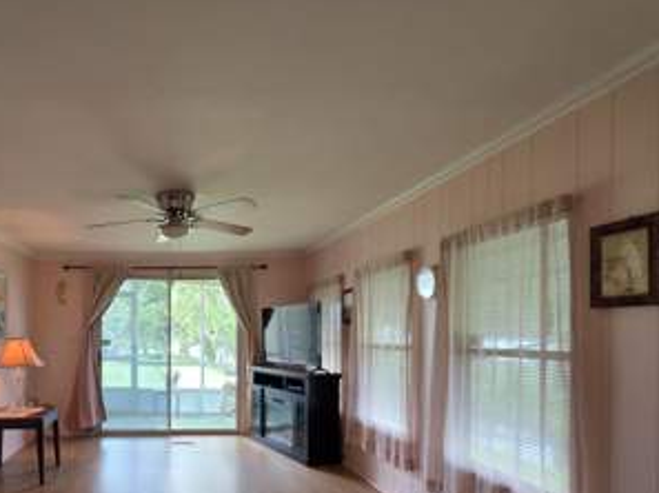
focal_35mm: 21
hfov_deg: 73.4
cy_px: 339
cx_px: 164
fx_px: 399
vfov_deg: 61.4
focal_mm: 2.2
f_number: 1.9
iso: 160
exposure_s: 1/60
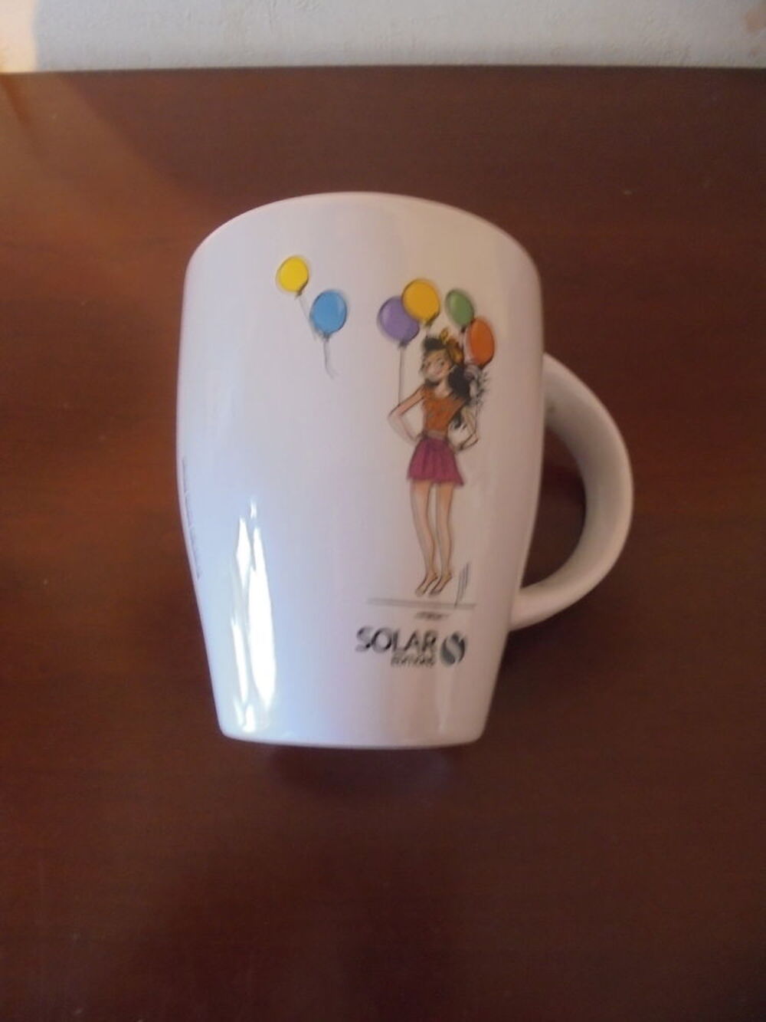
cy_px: 511
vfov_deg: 67.3
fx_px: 767
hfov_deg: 53.1
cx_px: 383
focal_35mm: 26
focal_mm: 4.6
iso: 400
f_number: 3.5
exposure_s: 1/10
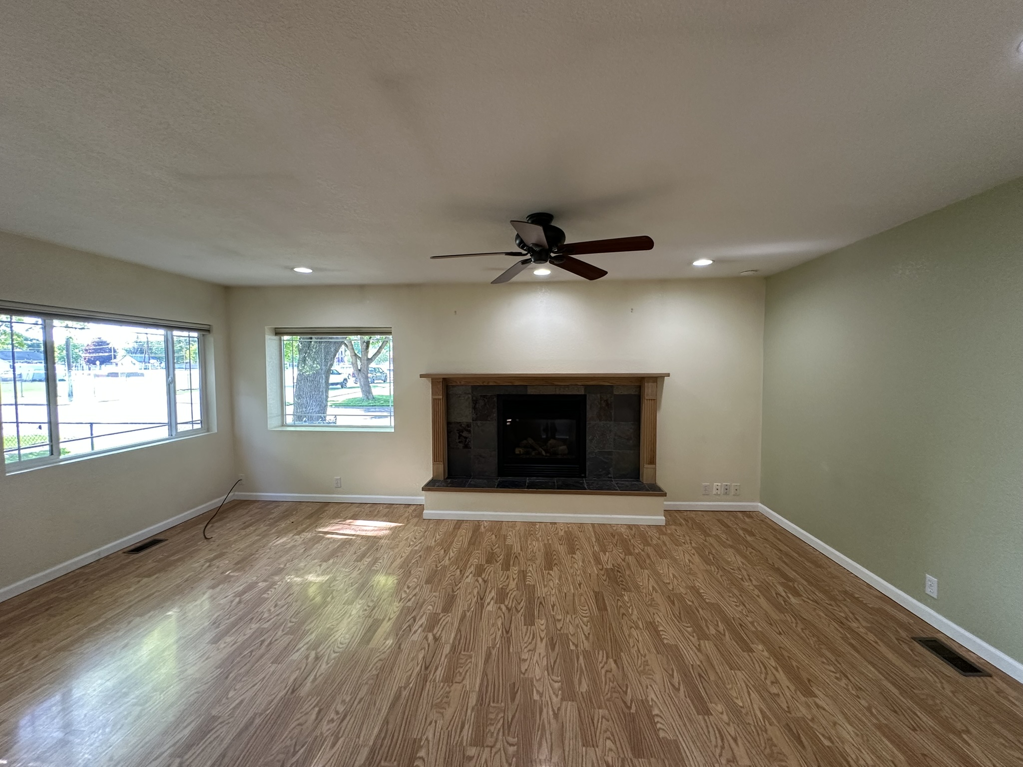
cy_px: 384
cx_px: 512
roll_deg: -0.8
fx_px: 414
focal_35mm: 14
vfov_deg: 85.7
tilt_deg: -2.7
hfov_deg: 102.1
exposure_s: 1/120
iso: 250
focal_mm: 2.22
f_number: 2.2
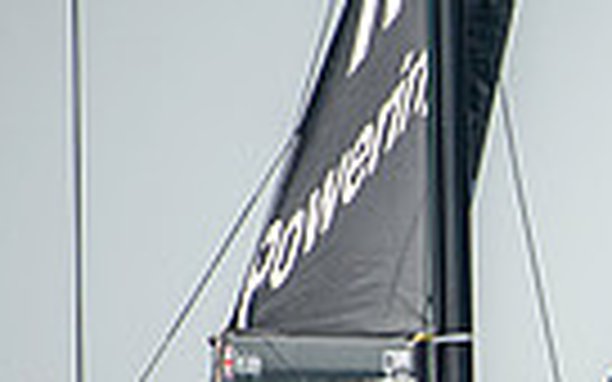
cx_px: 963
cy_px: 724
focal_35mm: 1733
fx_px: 28905
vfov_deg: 0.8
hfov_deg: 1.2
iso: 400
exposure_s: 1/2000
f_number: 5
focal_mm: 400
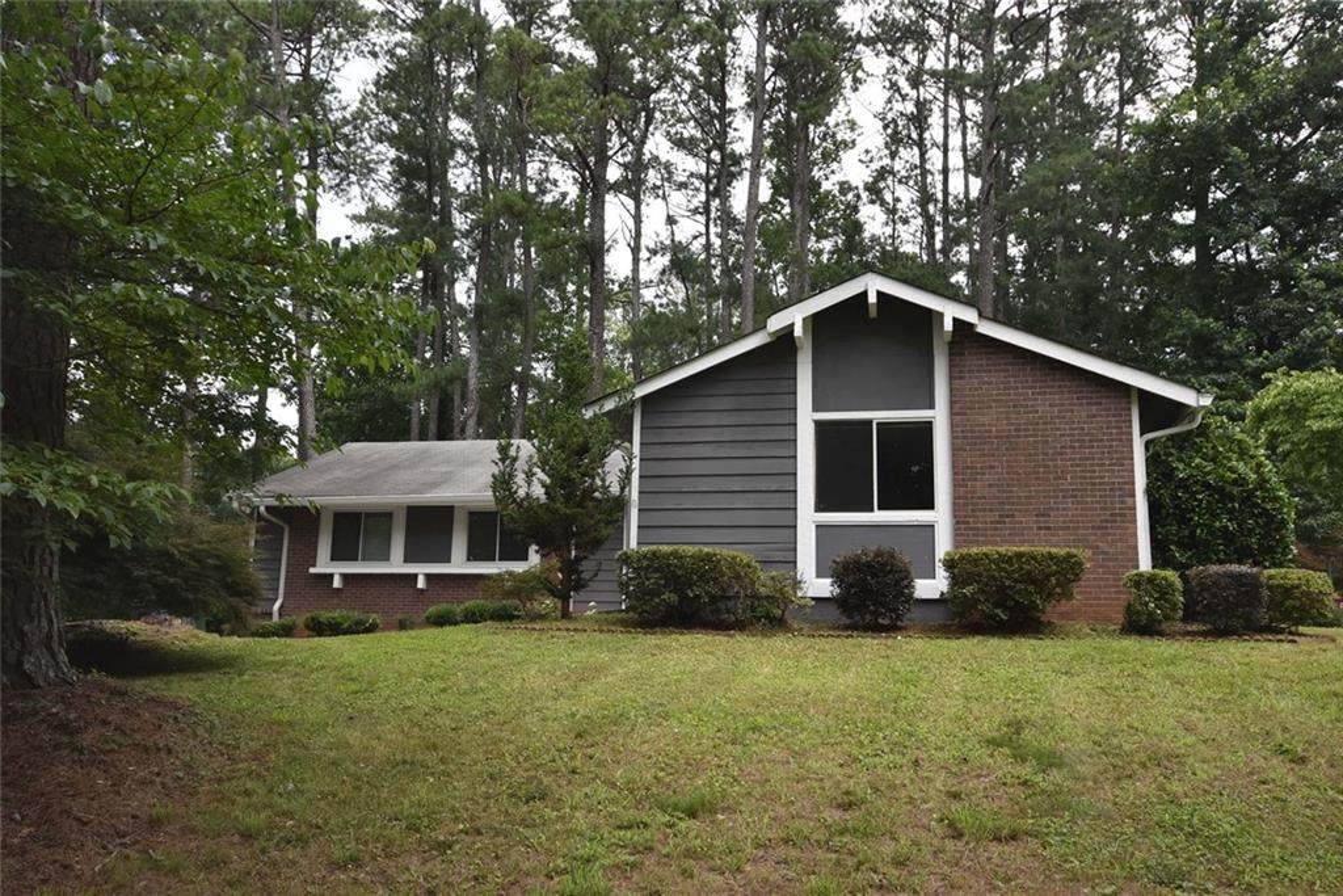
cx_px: 672
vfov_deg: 43.6
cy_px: 448
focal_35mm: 30
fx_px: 1119
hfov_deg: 61.9
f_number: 5.6
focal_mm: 20
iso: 250
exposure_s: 1/250
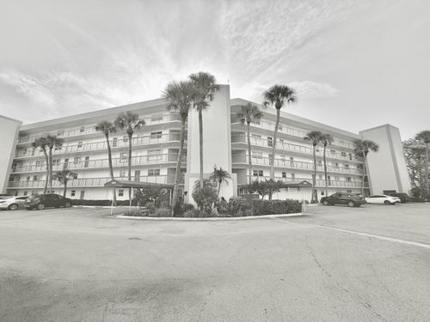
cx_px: 215
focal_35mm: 14
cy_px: 161
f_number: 2.2
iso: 20
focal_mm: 2.22
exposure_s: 1/779
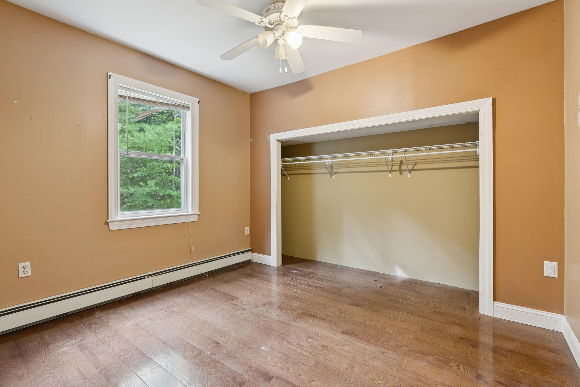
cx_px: 290
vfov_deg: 73.8
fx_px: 258
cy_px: 194
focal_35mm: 16
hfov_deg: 96.7
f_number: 7.1
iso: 320
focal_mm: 16
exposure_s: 1/2
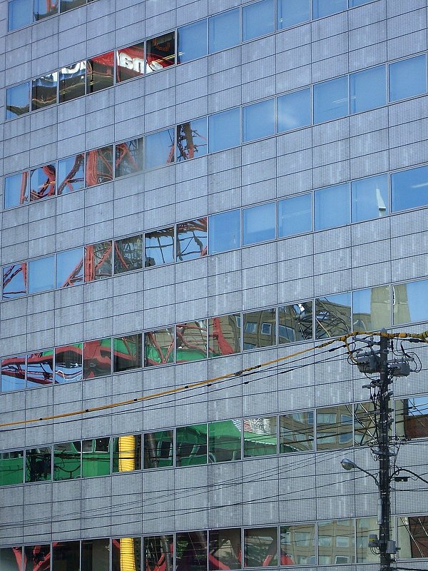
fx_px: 1764
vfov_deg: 18.4
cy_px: 286
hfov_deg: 13.8
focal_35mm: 107
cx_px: 214
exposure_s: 1/125
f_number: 4.8
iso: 80
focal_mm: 17.4
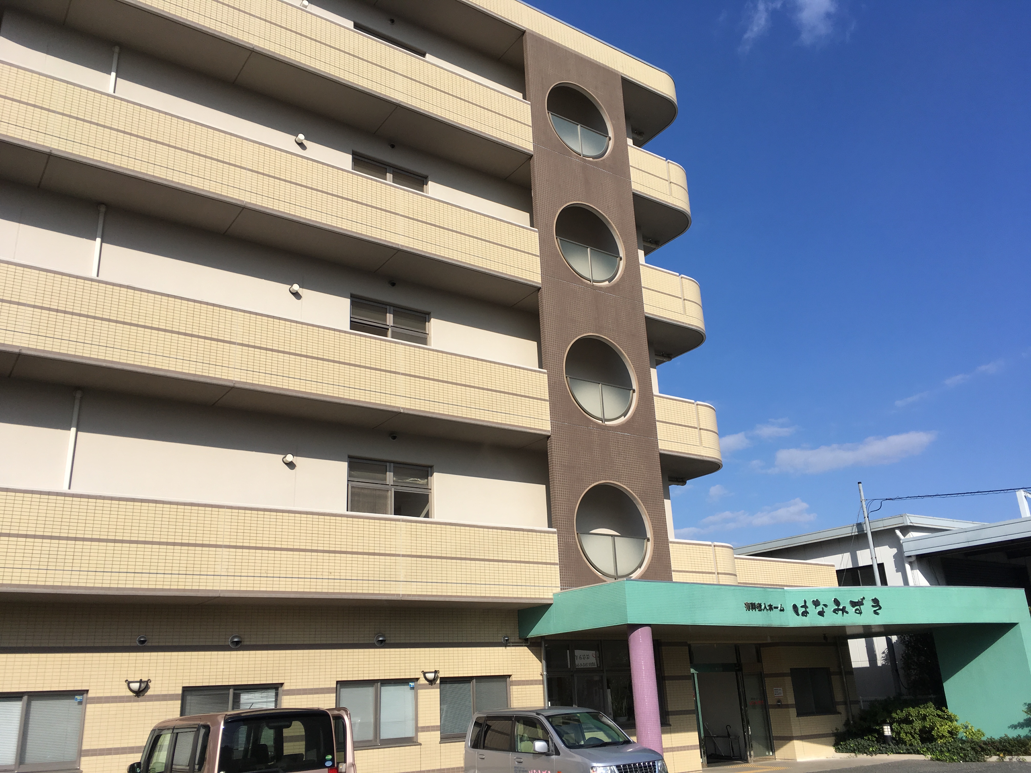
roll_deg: +3.0
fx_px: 864
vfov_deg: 48.2
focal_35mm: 29
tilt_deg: +20.1
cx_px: 516
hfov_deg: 61.7
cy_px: 386
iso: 25
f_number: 2.2
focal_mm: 4.15
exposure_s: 1/2079
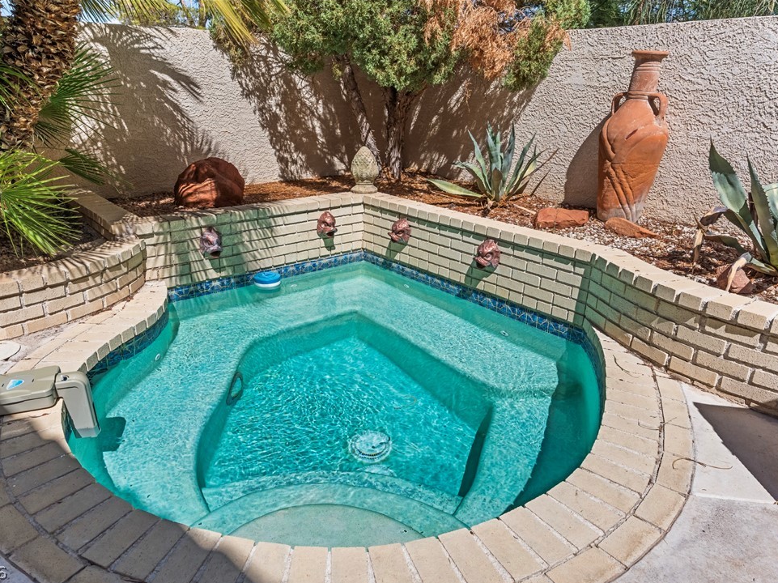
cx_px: 361
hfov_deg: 69.3
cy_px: 292
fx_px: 562
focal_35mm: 25
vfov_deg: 54.8
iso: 400
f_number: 7.1
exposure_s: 1/8000
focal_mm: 23
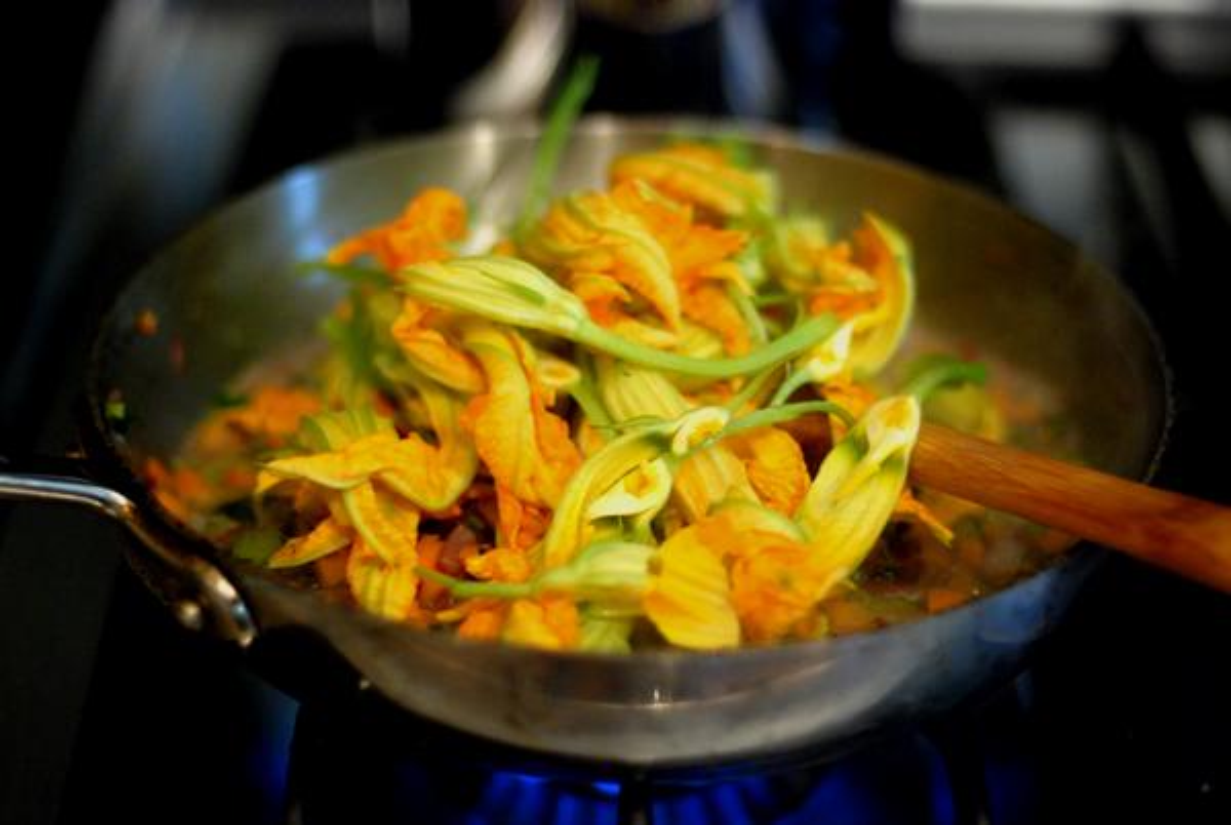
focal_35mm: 75
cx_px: 616
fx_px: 2568
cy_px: 412
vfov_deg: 18.2
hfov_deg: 27.0
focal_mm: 50
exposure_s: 1/125
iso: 800
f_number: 1.6
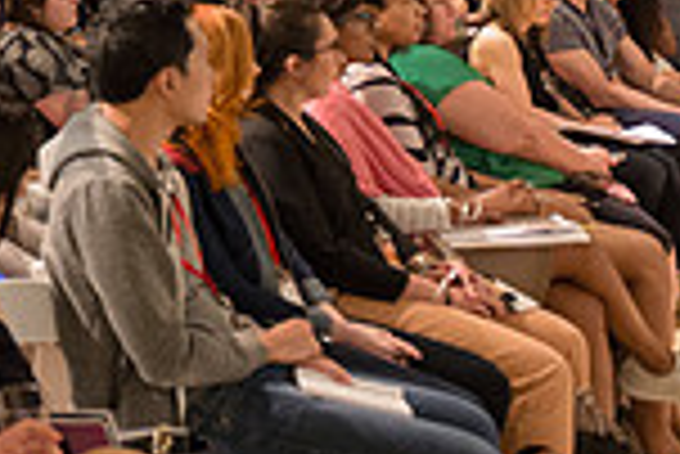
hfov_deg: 18.1
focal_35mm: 92
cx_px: -504
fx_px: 1739
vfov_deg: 14.3
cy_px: -119
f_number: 4
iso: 2500
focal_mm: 24
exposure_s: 1/100
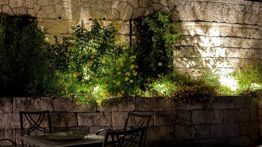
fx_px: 327
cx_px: 81
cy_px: 72
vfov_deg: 25.5
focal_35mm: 47
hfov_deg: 42.9
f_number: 1.78
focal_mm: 6.76
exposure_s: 1/2
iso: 1250
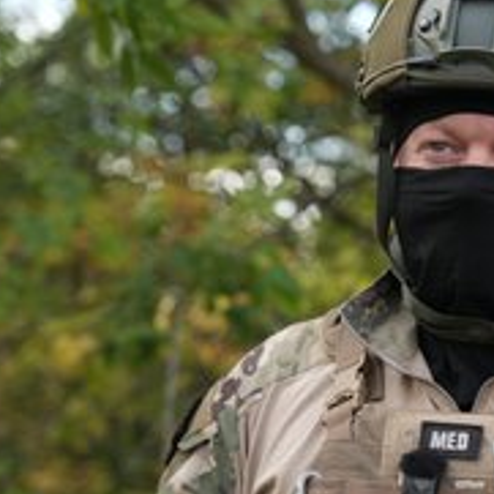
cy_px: 250
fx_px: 1728
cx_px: 459
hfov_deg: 16.0
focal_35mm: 107
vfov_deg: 16.3
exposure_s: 1/50
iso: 250
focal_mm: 57
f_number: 3.2
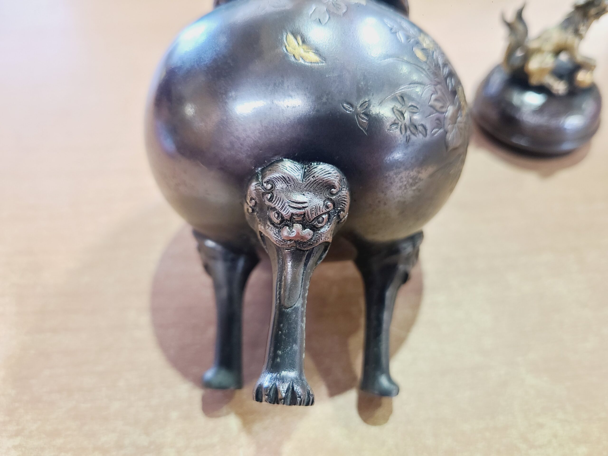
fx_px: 457
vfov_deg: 53.1
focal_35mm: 26
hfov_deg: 67.3
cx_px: 304
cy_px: 228
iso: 320
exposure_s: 1/50
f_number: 1.8
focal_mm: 5.4
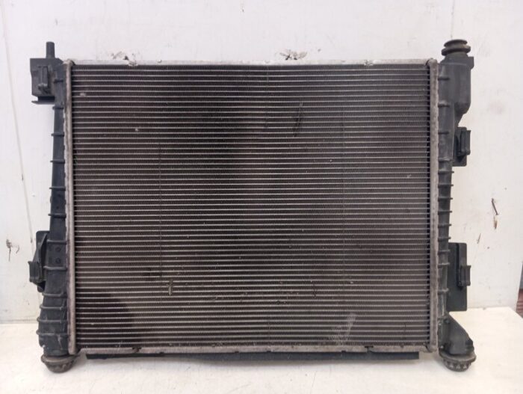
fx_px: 424
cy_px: 197
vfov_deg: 49.9
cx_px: 262
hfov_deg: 63.4
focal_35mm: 28
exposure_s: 1/33.3
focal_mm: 4.22
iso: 482
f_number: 1.8
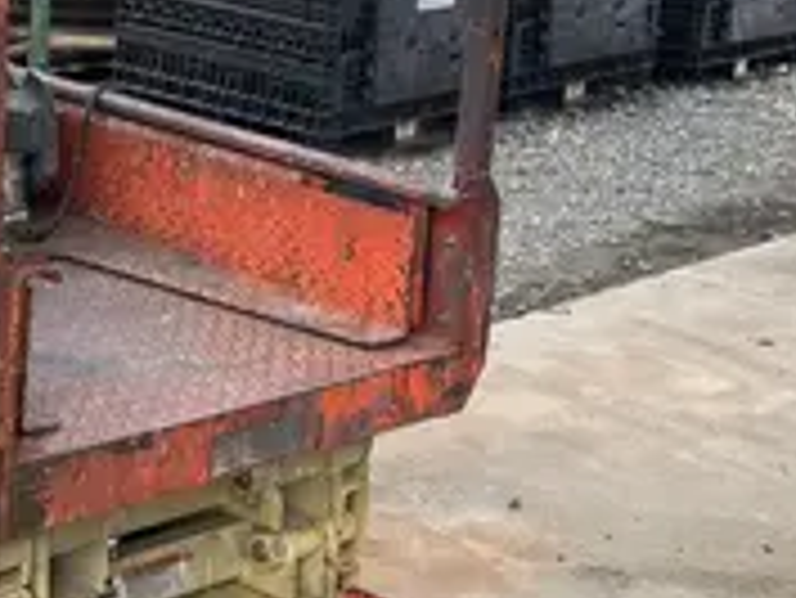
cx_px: 265
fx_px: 1864
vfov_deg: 18.2
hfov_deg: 24.0
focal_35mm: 81
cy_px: 317
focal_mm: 4.2
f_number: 1.6
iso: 32
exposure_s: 1/801
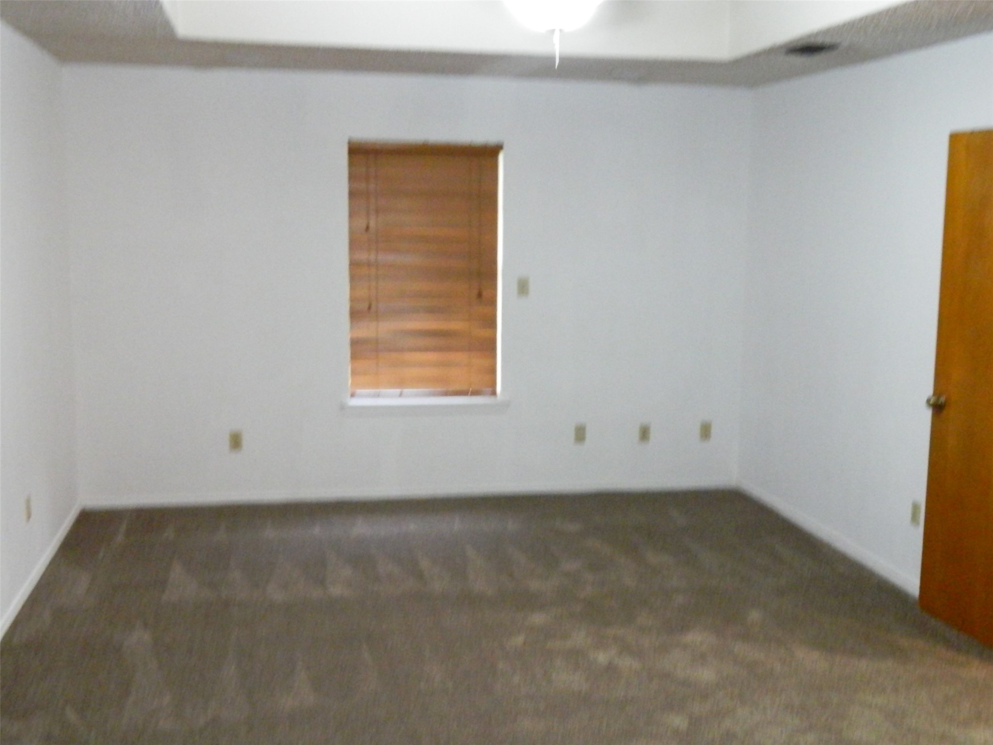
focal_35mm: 41
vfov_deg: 35.1
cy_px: 372
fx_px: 1176
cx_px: 496
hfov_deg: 45.8
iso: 640
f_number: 3.5
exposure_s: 1/10
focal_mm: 7.3
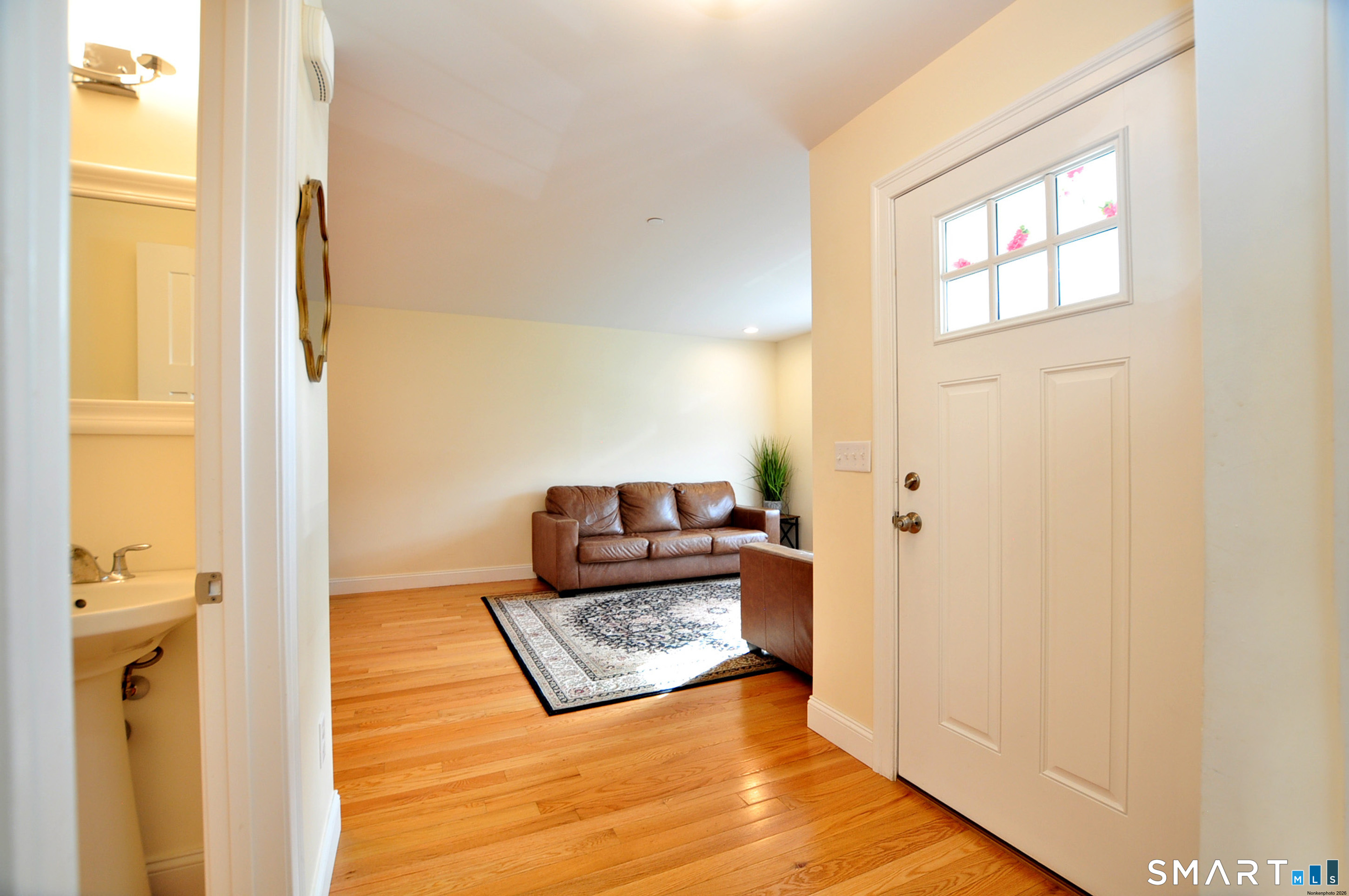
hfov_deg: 100.5
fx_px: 561
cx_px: 674
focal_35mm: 15
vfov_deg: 77.2
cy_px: 448
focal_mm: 10
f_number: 5
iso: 320
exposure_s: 1/25
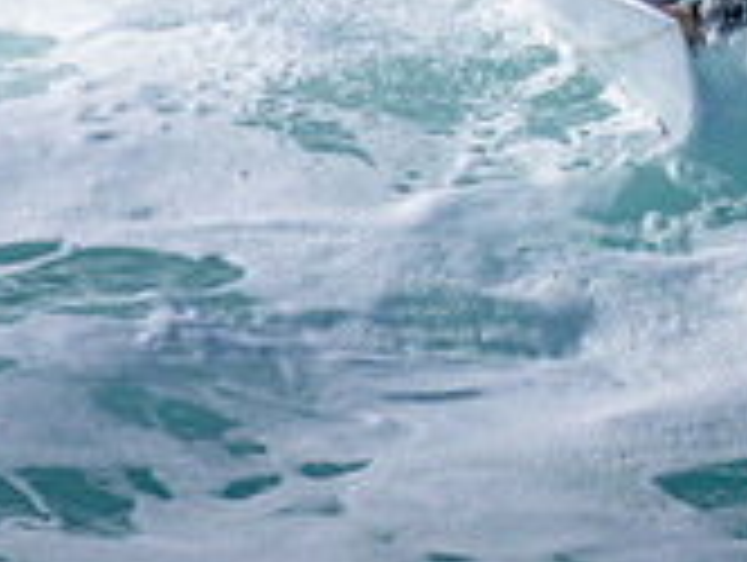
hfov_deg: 0.6
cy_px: -182
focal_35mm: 3353
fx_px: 72461
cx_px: 1174
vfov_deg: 0.4
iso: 800
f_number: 11
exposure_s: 1/2000
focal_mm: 1000
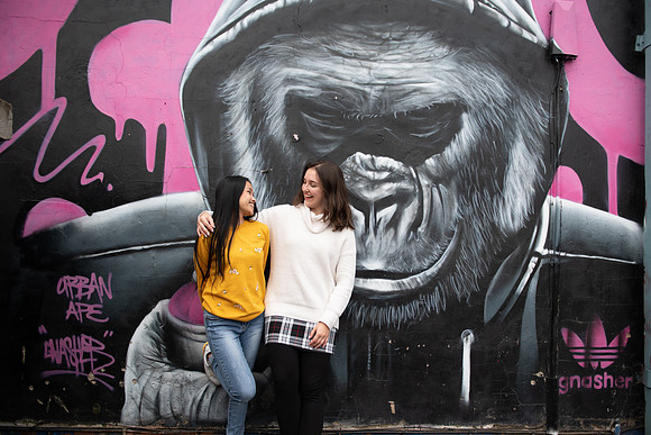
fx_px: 472
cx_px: 354
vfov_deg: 49.3
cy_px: 237
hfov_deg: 69.0
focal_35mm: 26
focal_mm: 24
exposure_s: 1/200
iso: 400
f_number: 2.8
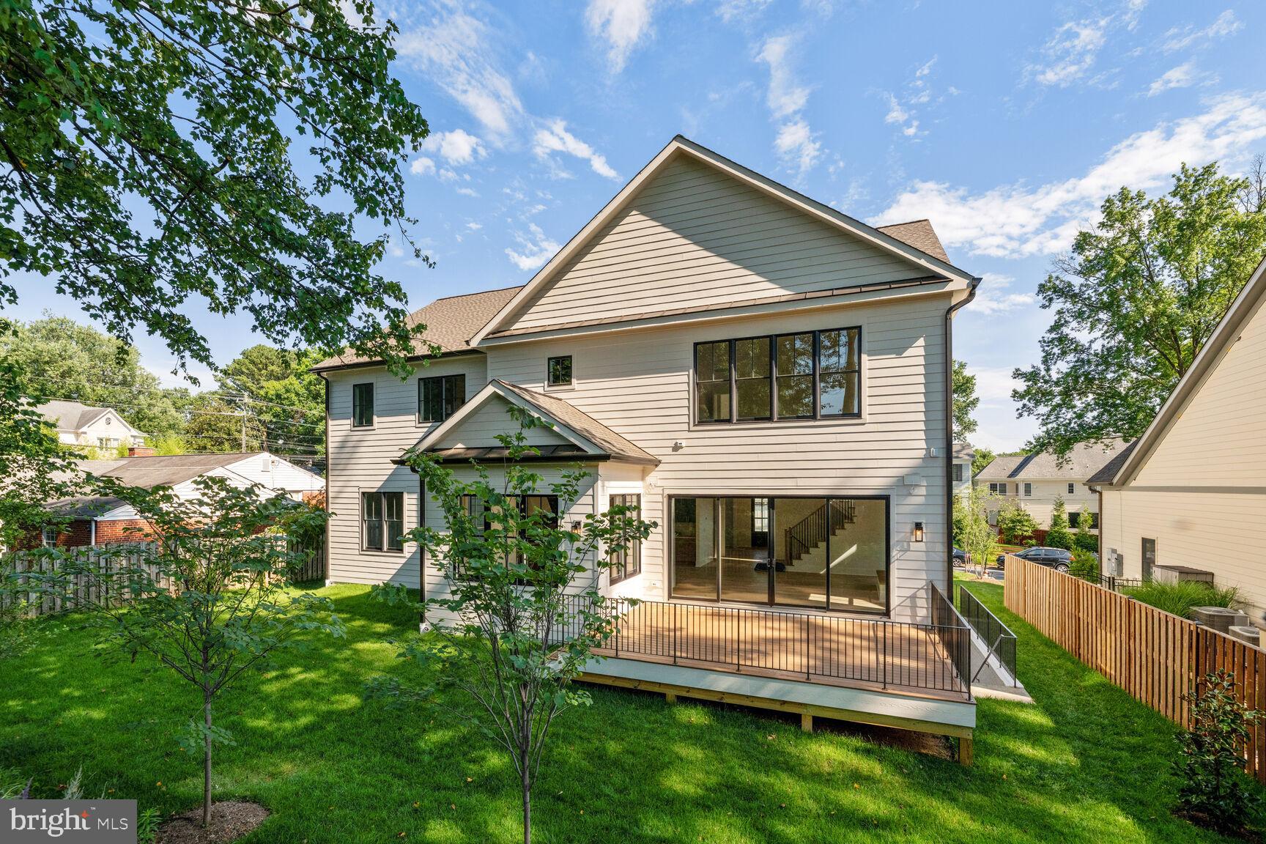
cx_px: 633
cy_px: 422
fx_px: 492
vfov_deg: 81.2
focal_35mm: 14
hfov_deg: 104.3
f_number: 8
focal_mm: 14
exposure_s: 1/1000
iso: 400
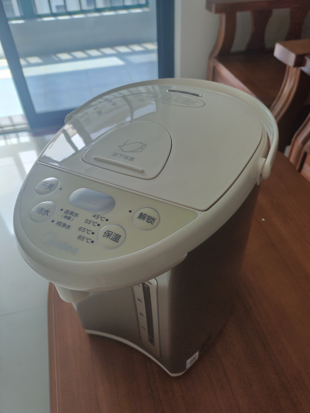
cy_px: 206
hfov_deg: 56.9
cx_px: 155
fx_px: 286
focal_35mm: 24
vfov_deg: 71.6
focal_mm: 4.68
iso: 50
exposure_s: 1/100
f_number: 1.8
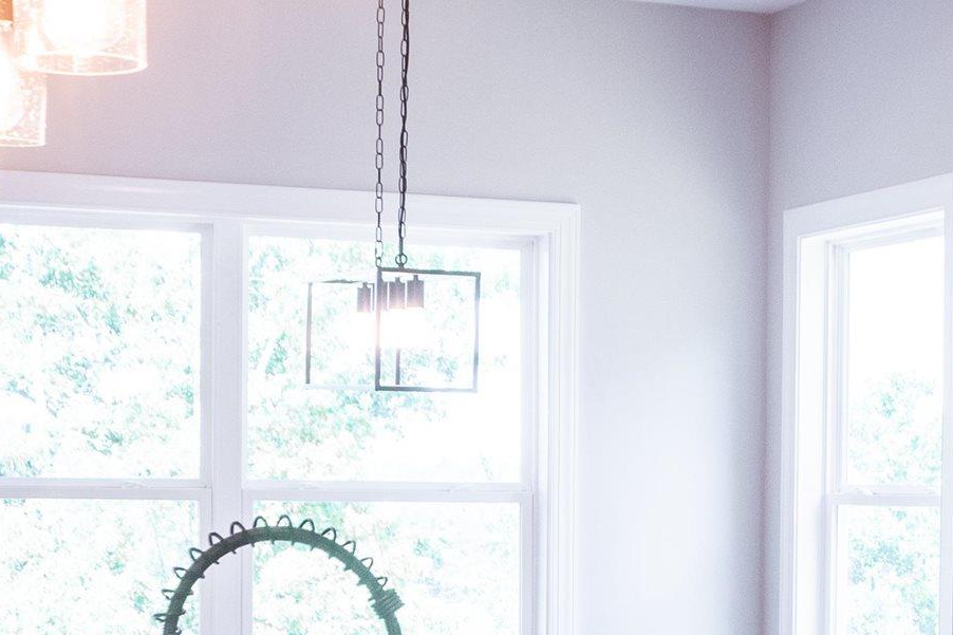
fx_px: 2435
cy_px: 473
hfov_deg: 21.5
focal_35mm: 92
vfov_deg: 14.8
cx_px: 924
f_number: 6.3
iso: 200
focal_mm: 18
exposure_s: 1/60
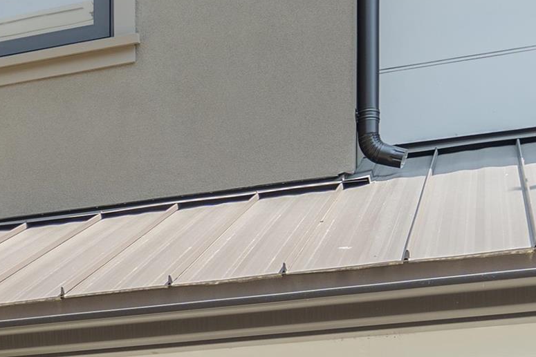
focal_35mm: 103
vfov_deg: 12.2
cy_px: 644
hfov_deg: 18.0
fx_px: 1534
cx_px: -228
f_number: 4
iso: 100
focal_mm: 17.5
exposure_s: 1/30
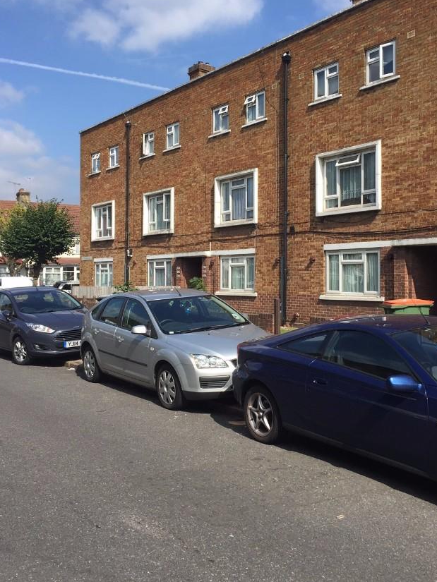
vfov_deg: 51.2
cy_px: 257
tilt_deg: +2.9
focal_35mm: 36
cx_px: 249
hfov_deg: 39.6
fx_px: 606
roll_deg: -0.8
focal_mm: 4.15
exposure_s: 1/2198
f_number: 2.2
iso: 32
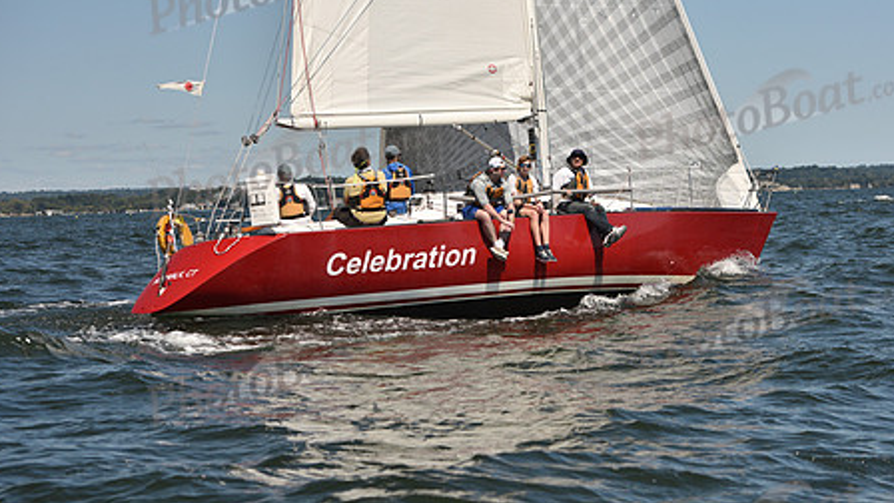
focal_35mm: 95
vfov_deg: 12.7
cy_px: 243
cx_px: 533
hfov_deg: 22.4
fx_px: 2252
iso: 250
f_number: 4.5
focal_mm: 70
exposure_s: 1/1250
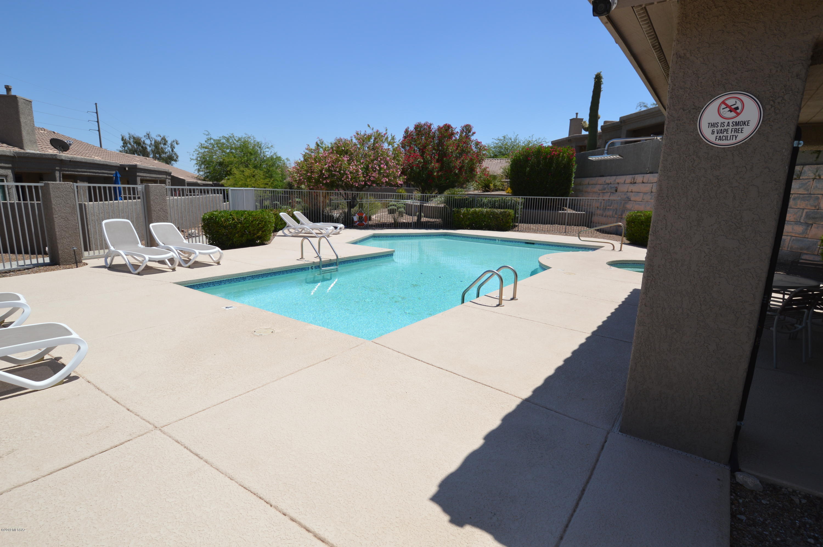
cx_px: 412
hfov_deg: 90.1
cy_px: 274
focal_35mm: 18
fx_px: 411
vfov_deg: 67.3
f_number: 9
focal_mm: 12
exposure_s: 1/320
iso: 100
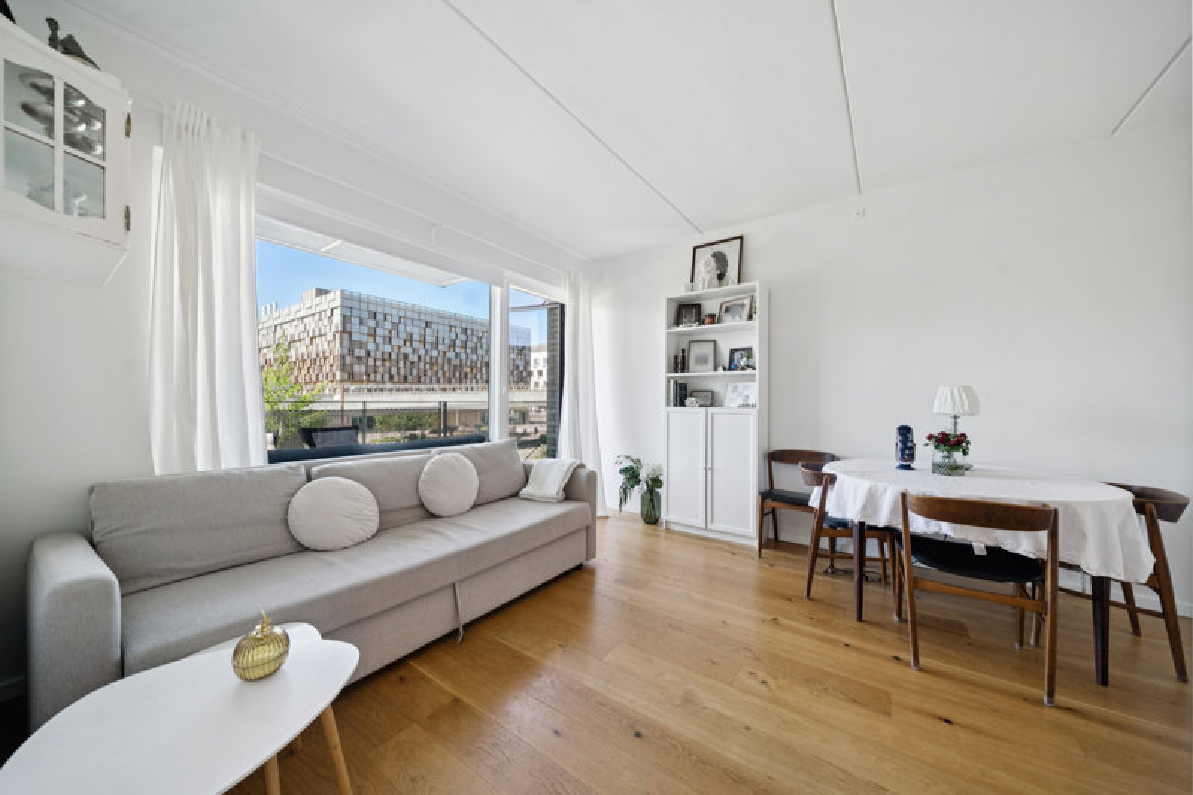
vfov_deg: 90.0
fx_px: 398
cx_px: 596
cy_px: 398
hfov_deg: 112.6
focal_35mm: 12
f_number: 6.3
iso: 500
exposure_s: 1/250
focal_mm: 12
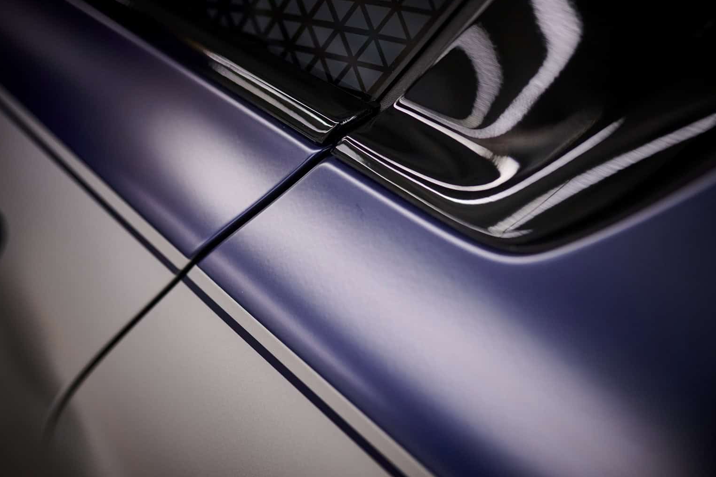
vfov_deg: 35.0
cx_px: 347
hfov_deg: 50.7
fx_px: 756
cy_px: 247
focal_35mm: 38
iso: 1250
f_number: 2.8
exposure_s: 1/320
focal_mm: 35
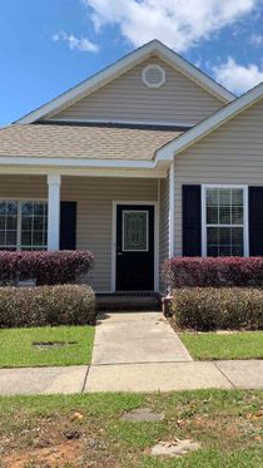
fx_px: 471
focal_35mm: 38
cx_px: 168
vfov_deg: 52.8
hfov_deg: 31.0
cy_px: 234
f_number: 1.8
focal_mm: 4.25
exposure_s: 1/1350
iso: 25
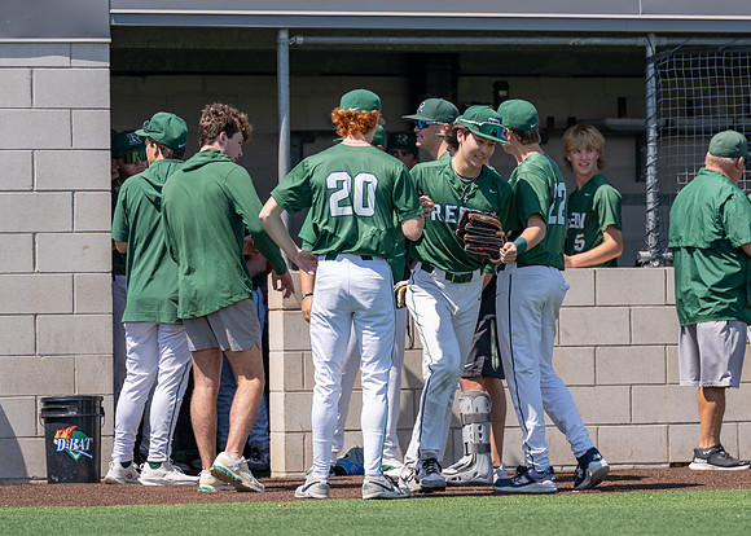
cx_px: 469
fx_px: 5595
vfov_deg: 5.5
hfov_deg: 7.7
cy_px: 277
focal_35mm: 262
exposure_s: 1/2000
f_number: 2.8
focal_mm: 200
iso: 100
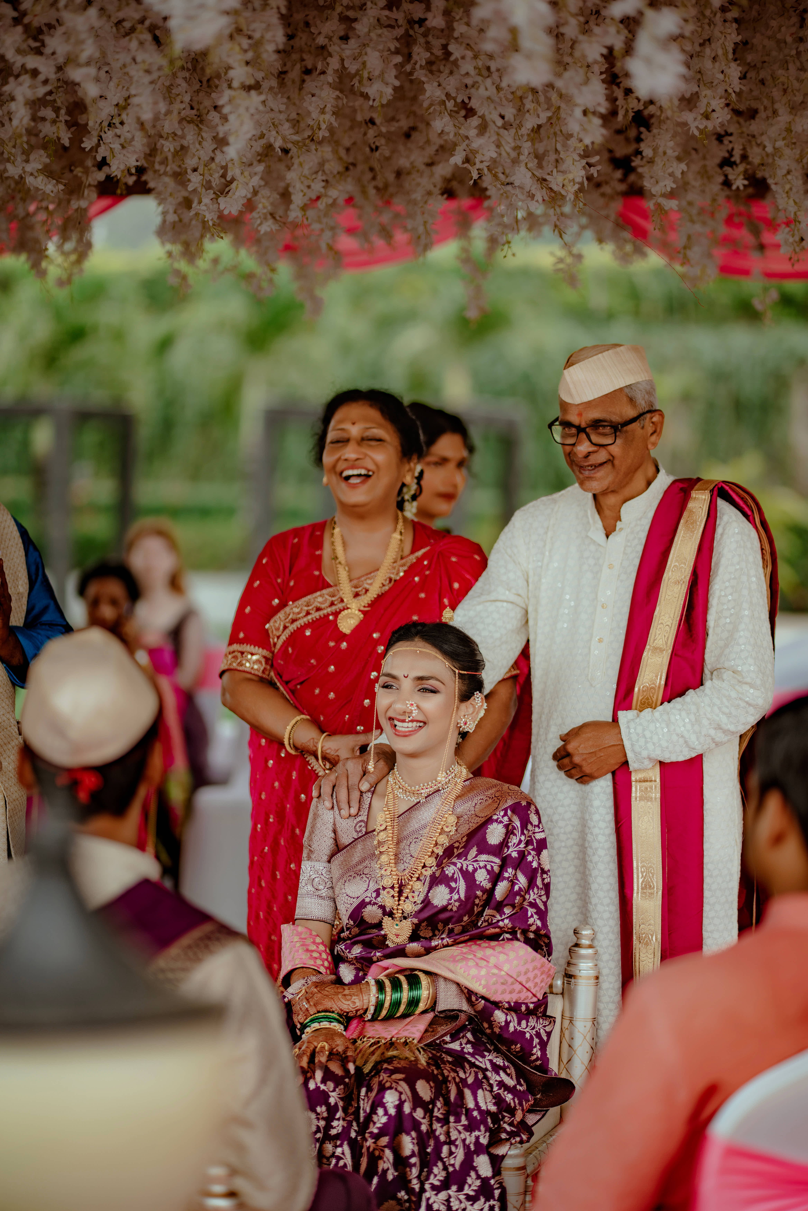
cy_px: 606
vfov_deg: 23.9
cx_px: 404
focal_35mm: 85
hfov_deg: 16.1
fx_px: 2861
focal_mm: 85
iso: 100
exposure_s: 1/500
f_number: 1.4
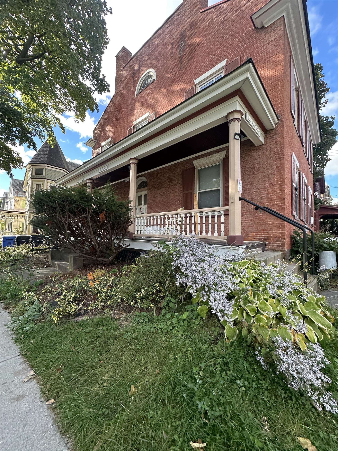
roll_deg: -0.8
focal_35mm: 14
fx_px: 182
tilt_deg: +4.4
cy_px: 226
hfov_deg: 85.7
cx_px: 169
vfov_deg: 102.1
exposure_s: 1/202
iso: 40
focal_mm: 2.22
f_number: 2.2
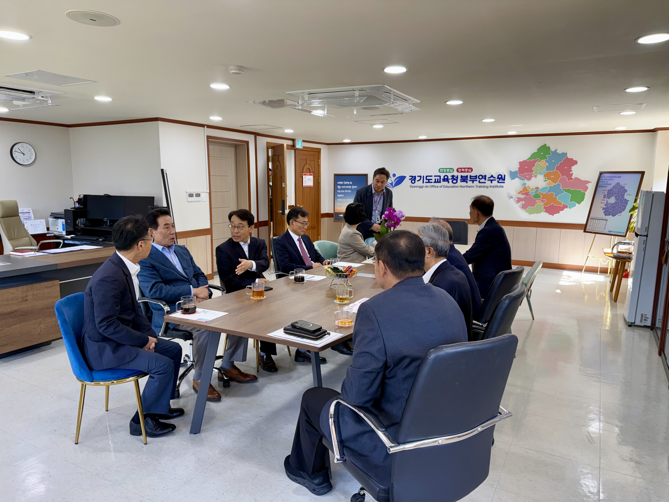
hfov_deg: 71.6
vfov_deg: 56.8
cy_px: 251
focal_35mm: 24
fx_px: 464
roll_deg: -0.6
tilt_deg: -8.9
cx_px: 334
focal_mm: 6.76
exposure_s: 1/120
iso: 100
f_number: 1.78
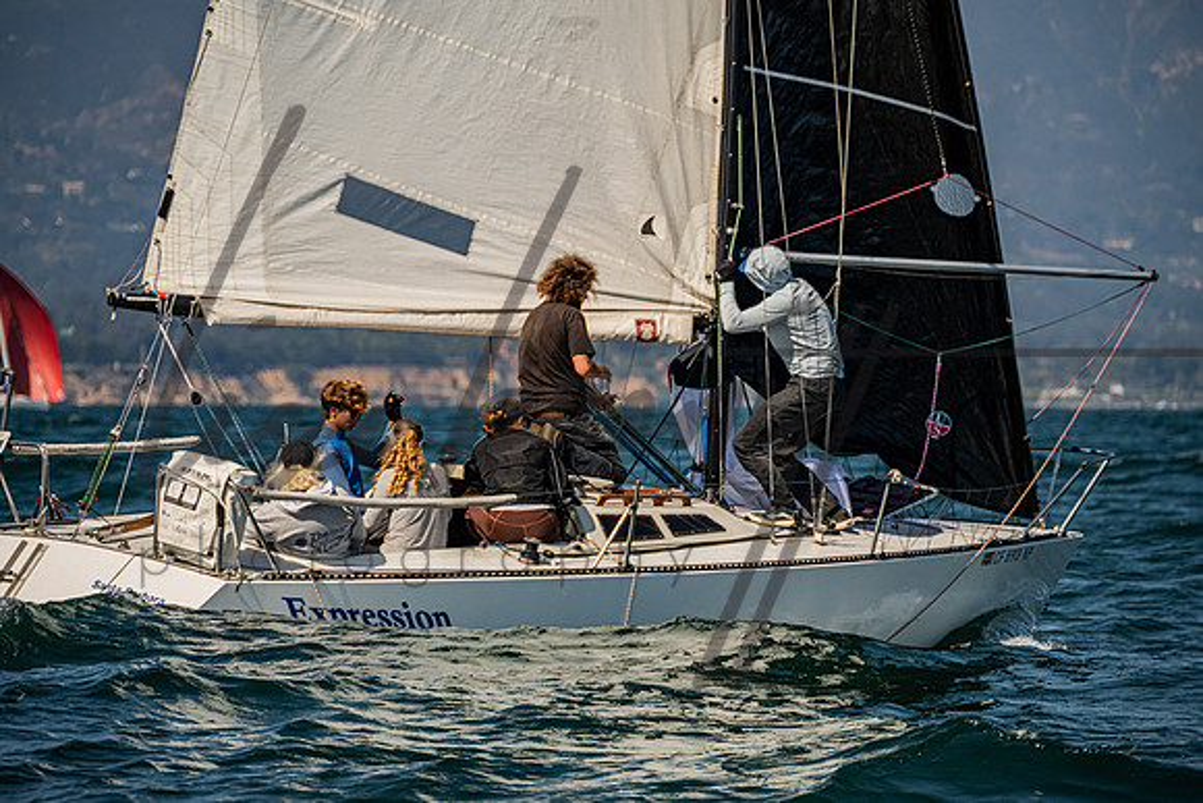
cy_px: 402
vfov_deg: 4.4
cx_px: 602
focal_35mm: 313
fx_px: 10466
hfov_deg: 6.6
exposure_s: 1/2500
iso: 500
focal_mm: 300
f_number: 8
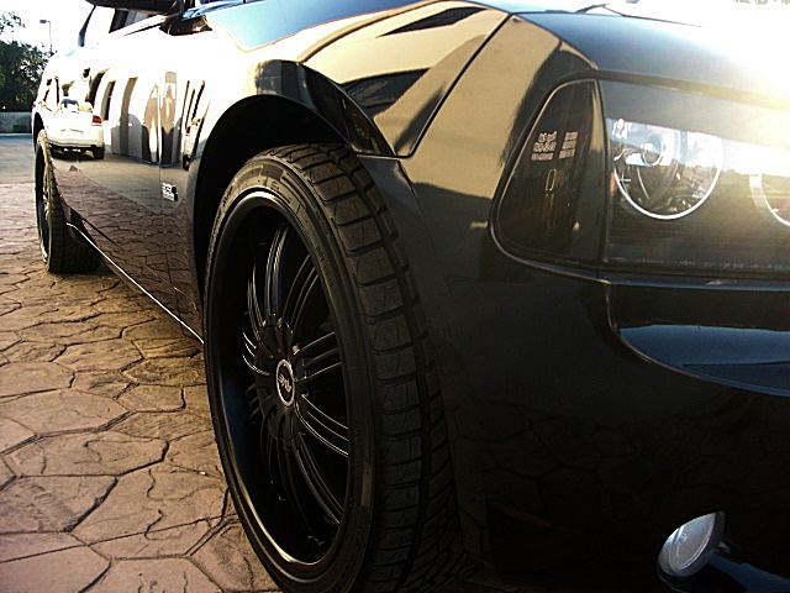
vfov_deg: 39.7
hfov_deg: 51.4
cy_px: 296
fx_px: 822
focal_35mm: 36
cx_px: 395
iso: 100
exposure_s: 1/80
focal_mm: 6.3
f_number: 2.8
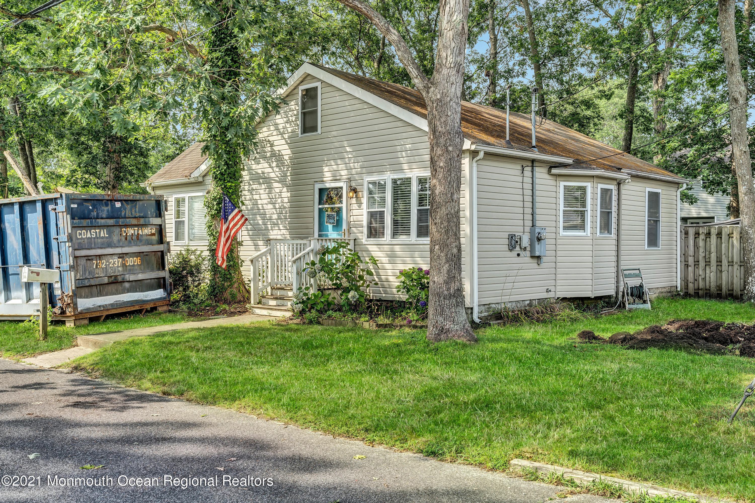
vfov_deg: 37.9
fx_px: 734
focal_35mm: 35
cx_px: 378
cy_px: 252
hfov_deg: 54.4
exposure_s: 1/100
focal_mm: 35
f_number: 8
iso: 100
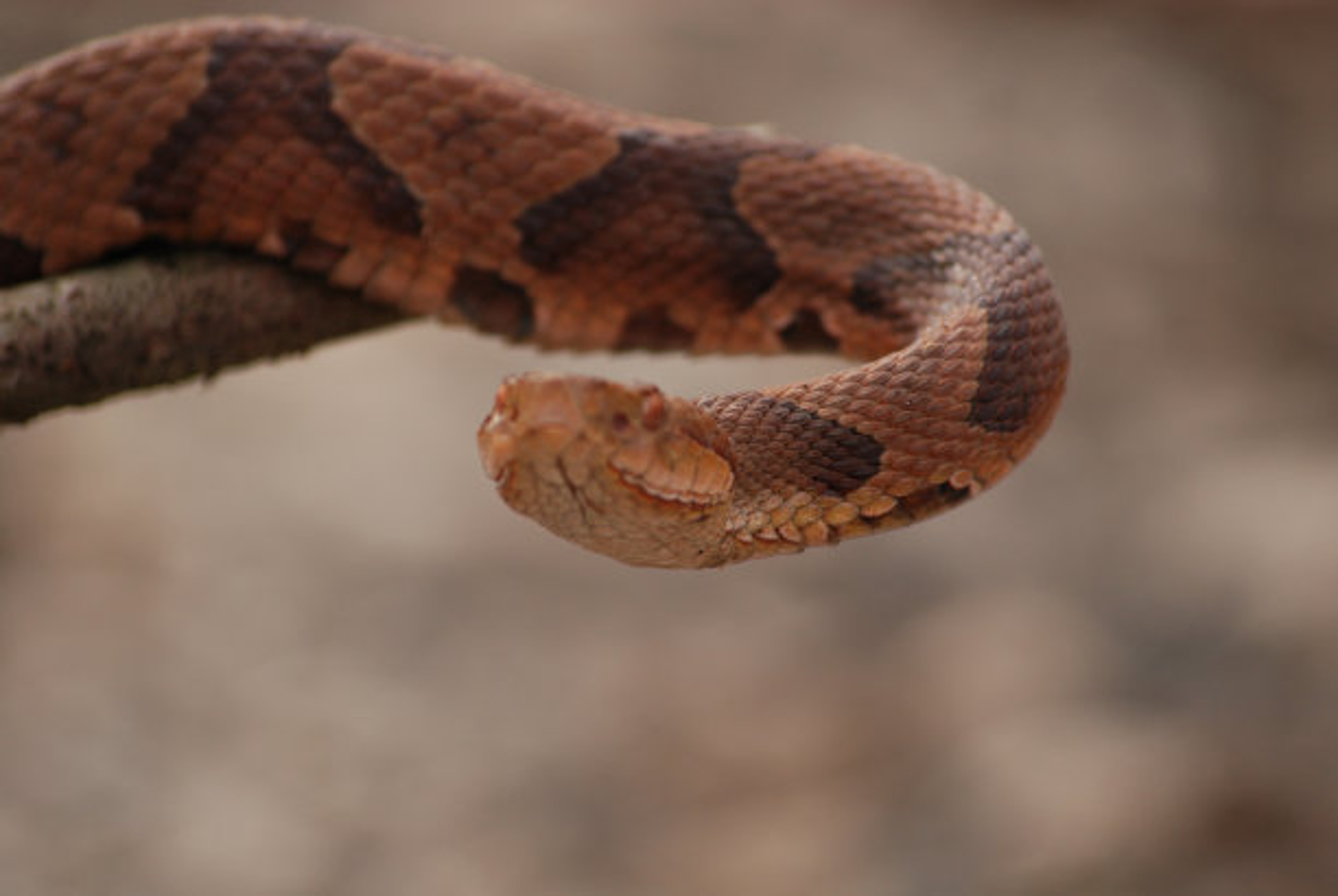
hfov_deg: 9.1
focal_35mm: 225
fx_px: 8374
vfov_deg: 6.1
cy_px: 448
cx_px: 669
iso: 320
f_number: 5.6
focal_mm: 150
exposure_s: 1/320
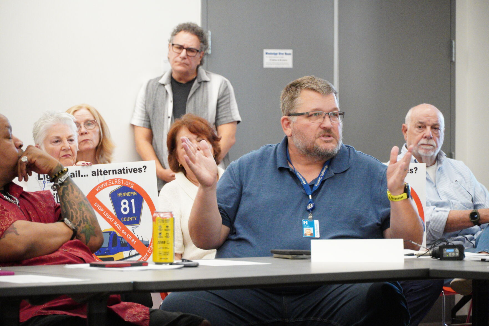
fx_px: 2506
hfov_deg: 11.1
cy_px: 163
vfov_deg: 7.4
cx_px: 244
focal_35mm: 184
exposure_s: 1/160
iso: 6400
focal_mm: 123
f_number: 5.6
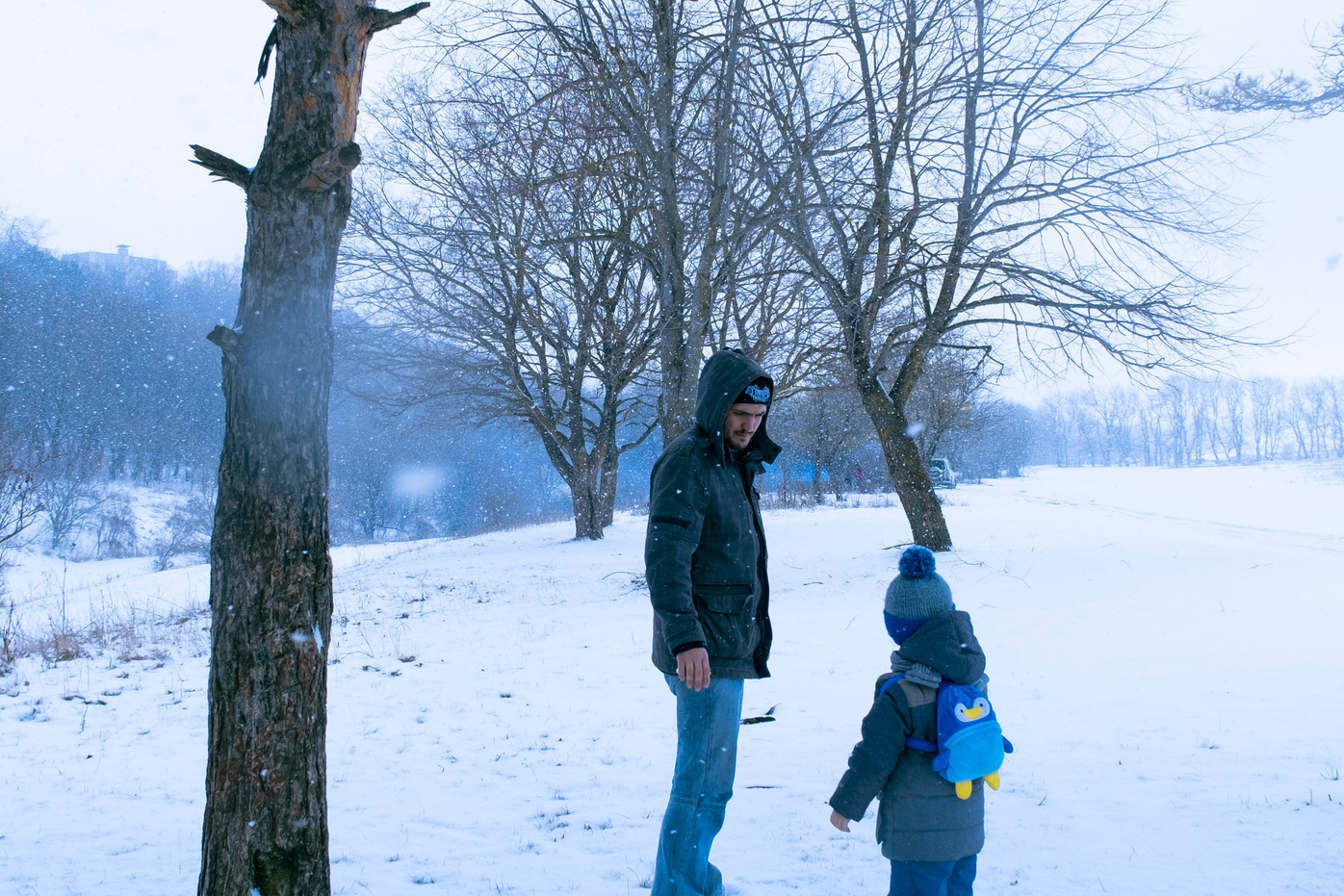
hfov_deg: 44.5
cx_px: 702
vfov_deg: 30.4
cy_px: 318
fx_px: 1643
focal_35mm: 44
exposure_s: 1/1000
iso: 160
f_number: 4.5
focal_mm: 16
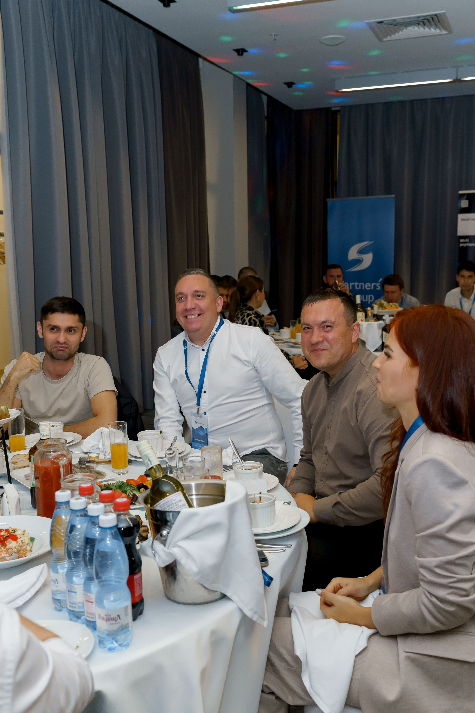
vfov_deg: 53.1
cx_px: 238
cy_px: 356
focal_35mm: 36
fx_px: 712
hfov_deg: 36.9
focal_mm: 36
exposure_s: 1/125
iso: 3200
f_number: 5.6
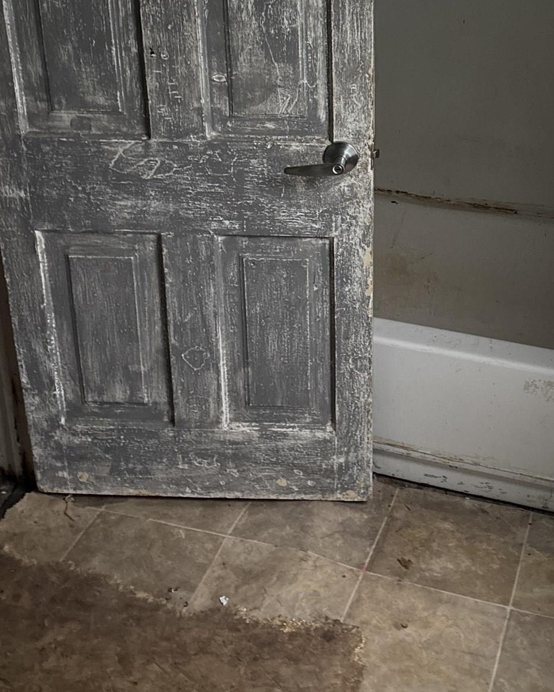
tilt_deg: -22.6
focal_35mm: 50
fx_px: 1024
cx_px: 381
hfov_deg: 30.0
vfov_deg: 36.3
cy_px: 158
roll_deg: -0.2
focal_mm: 5.96
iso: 1000
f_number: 1.6
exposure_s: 1/30
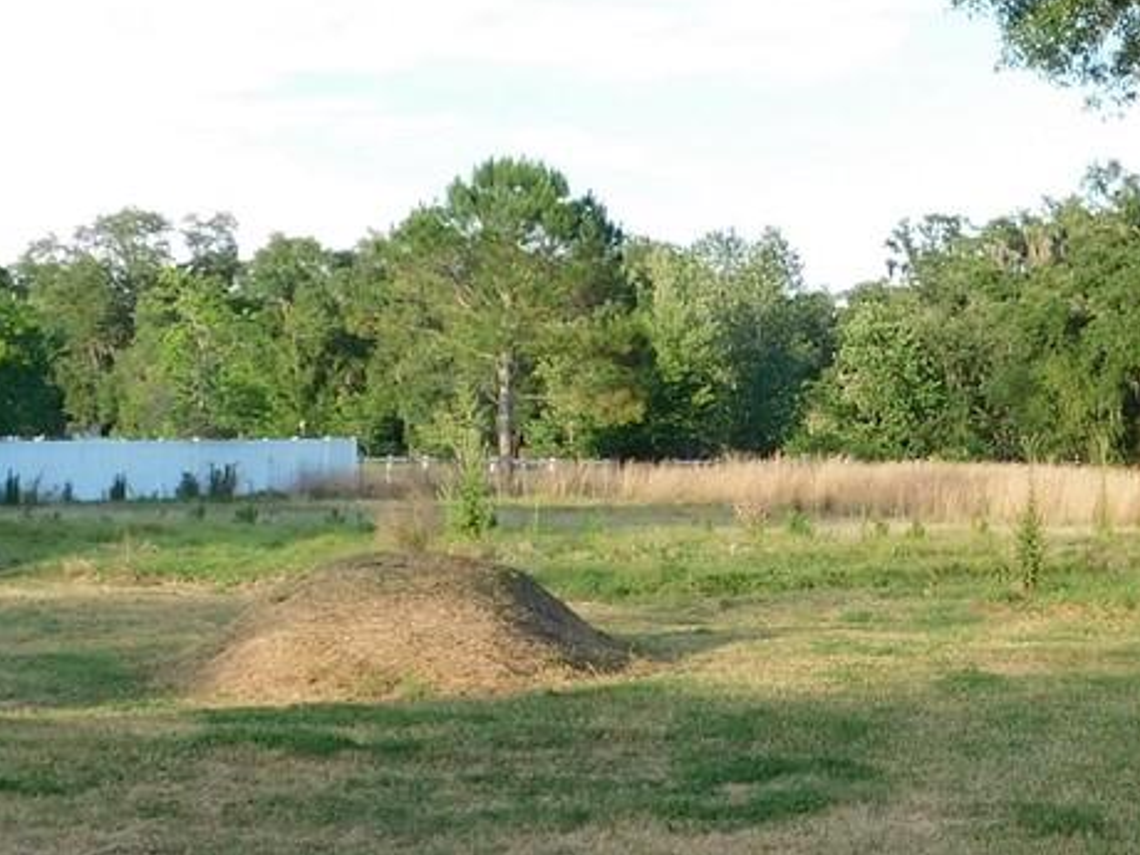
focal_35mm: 80
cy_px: 483
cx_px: 890
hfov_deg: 24.1
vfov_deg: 18.4
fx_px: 2635
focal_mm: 4
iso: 125
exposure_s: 1/320
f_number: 3
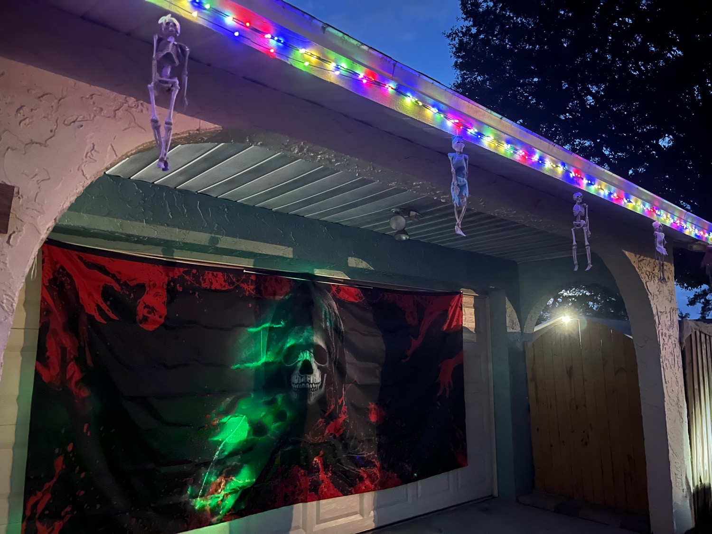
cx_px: 356
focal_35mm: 26
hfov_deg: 67.3
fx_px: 535
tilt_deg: +9.8
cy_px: 267
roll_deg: +0.7
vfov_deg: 53.1
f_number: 1.6
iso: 2500
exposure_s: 1/9
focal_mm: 5.1
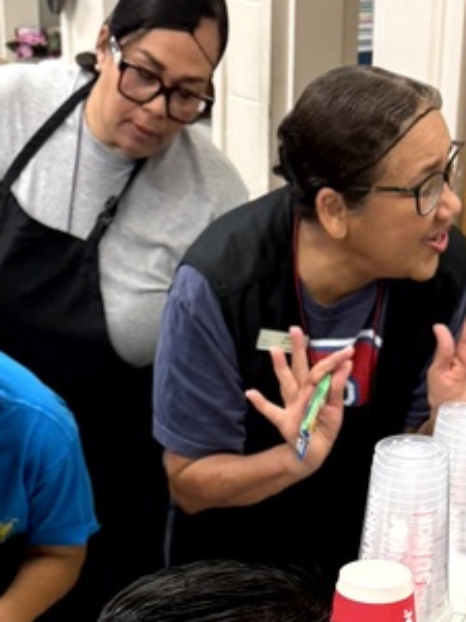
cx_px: 174
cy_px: 707
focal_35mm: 82
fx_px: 1472
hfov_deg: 18.0
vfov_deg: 22.3
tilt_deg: -29.2
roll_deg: +1.6
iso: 125
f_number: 1.78
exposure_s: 1/60
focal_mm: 6.76
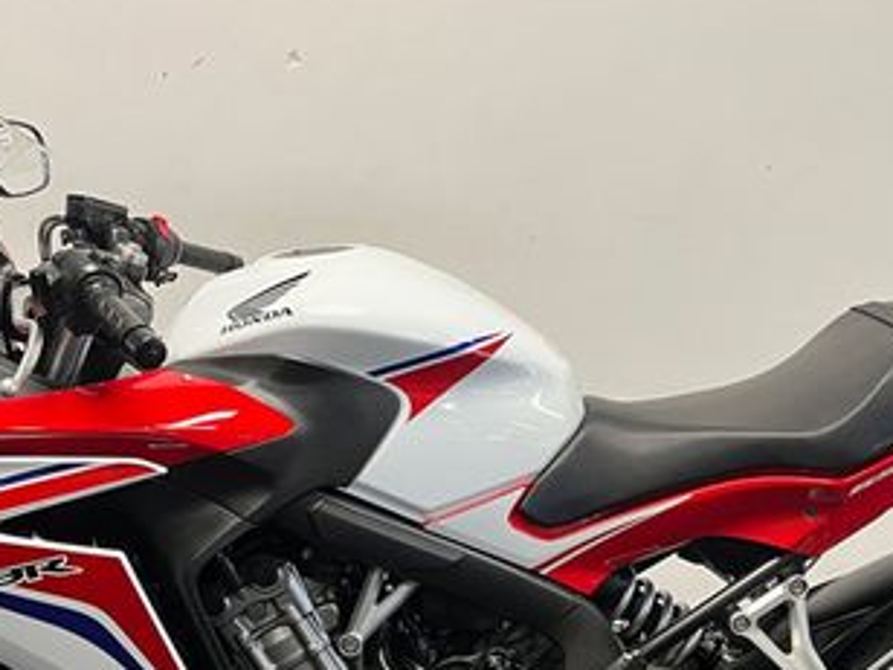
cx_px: 493
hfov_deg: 35.5
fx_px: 1393
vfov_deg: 26.0
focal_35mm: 54
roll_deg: -0.2
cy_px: 629
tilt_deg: -13.6
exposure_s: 1/50
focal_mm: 5.1
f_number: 1.6
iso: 125
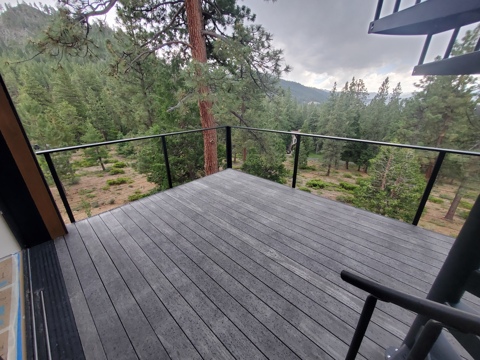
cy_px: 180
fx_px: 180
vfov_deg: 89.9
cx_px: 240
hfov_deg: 106.2
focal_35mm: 13
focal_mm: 1.8
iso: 80
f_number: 2.2
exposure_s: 1/44
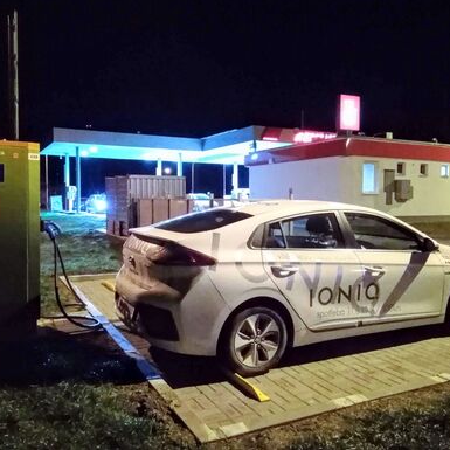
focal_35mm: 31
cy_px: 223
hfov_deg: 52.5
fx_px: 456
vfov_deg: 52.5
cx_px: 229
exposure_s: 1/12
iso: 2791
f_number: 2.2
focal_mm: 3.46
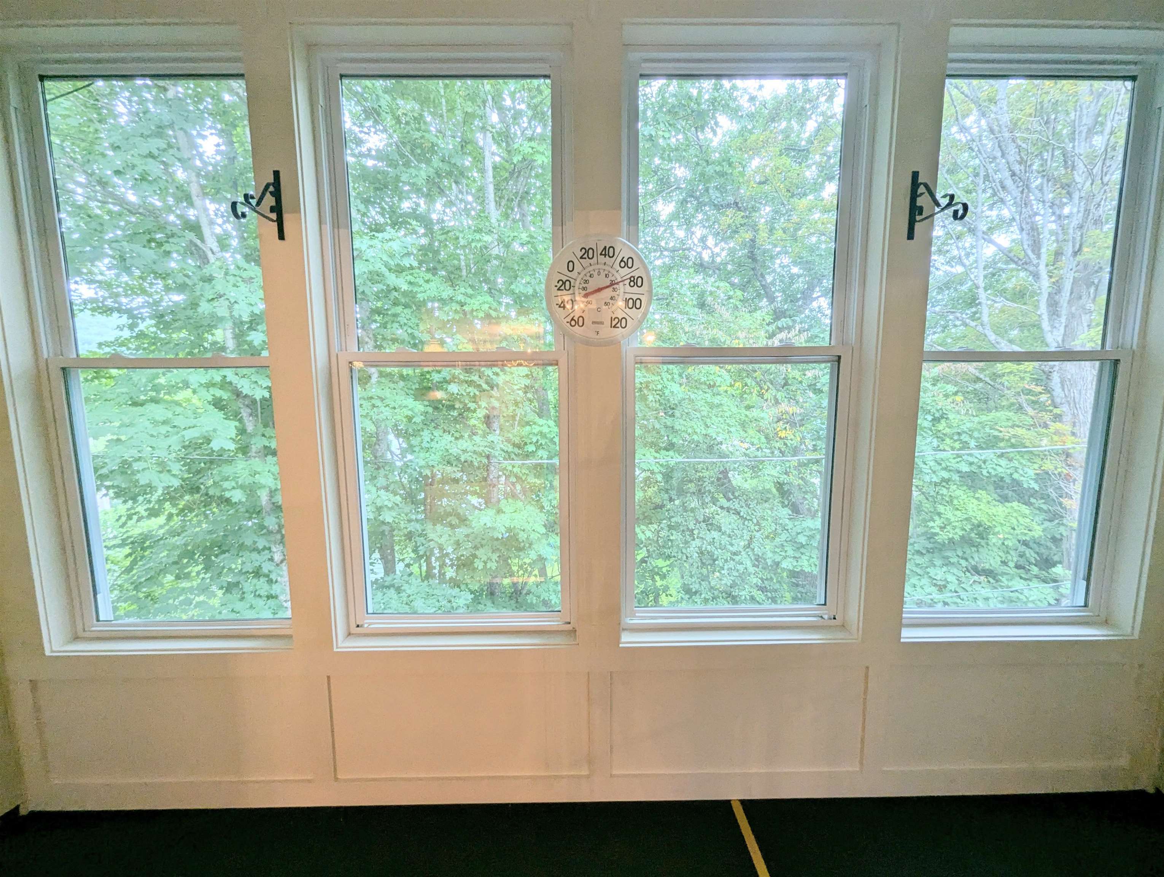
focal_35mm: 13
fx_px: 438
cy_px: 438
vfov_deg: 90.1
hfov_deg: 106.1
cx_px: 582
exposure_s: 1/61.5
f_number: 2.2
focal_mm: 1.95
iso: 132
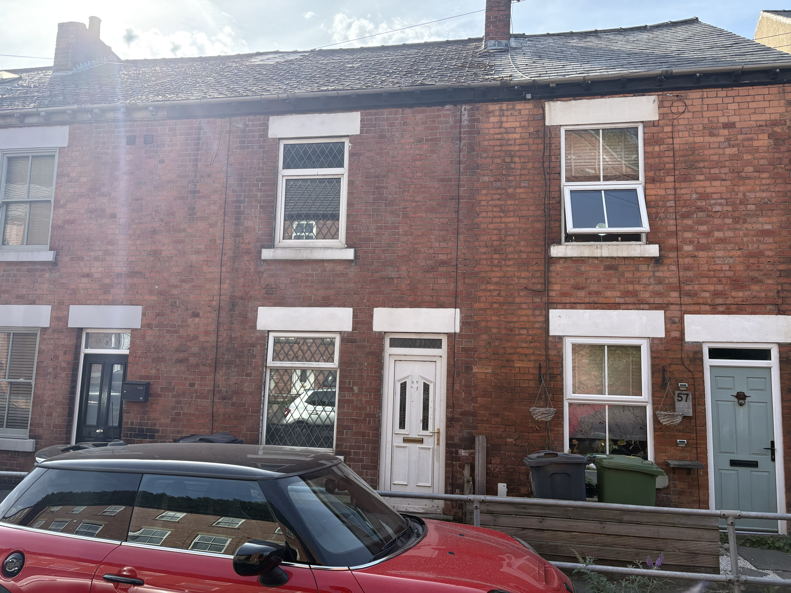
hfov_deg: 67.3
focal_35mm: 26
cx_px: 396
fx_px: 594
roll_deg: -3.7
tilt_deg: +7.0
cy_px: 296
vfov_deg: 53.1
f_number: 1.6
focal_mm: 5.96
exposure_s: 1/1420
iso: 64
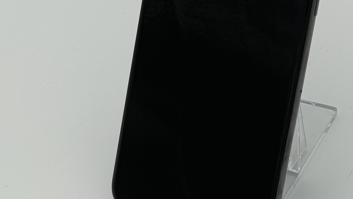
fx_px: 1395
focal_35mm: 149
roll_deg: +4.0
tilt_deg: -36.6
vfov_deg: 8.1
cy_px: 17
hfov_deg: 14.4
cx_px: 227
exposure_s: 1/506
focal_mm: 7.5
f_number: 2.2
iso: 20
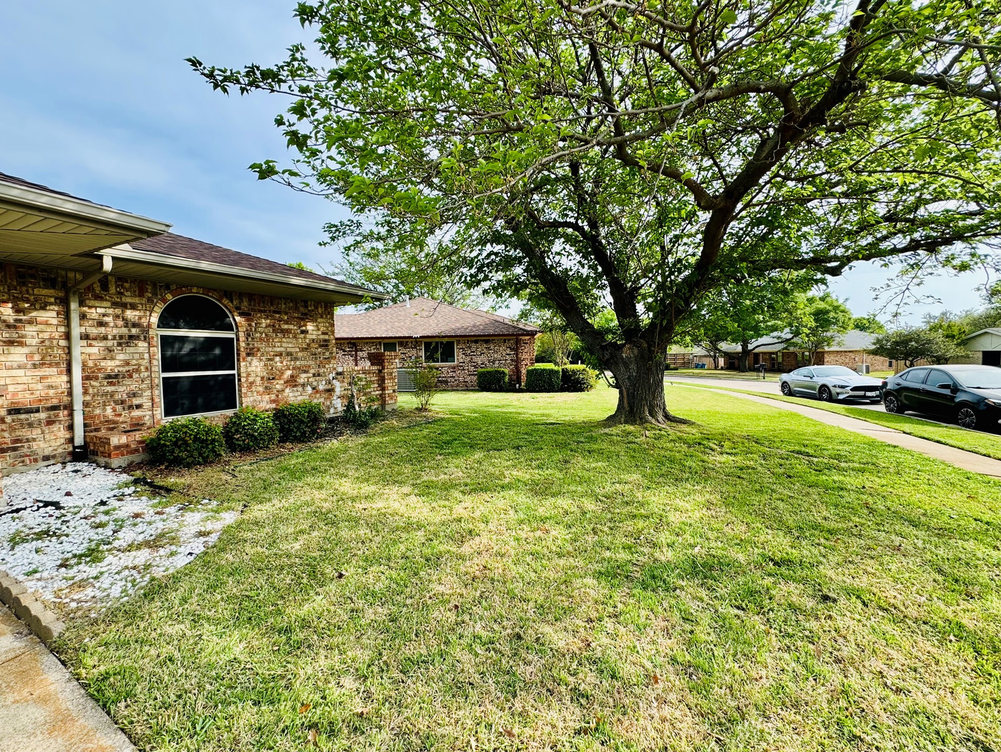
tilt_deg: -2.8
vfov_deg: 81.8
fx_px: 434
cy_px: 375
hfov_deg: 98.2
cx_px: 496
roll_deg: +0.9
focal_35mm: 15
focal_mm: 2.22
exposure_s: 1/561
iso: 40
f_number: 2.2
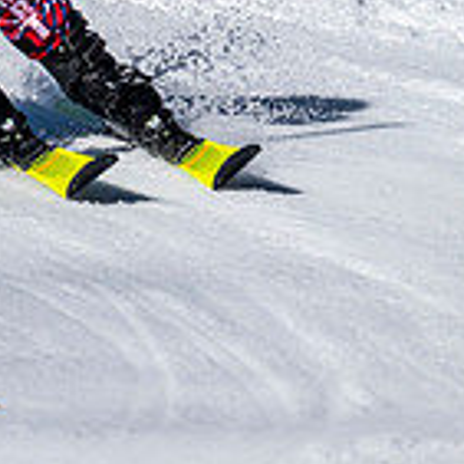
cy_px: -85
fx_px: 39247
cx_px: -328
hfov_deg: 0.7
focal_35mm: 2588
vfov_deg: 0.7
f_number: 8
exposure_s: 1/2000
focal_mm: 560
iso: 200
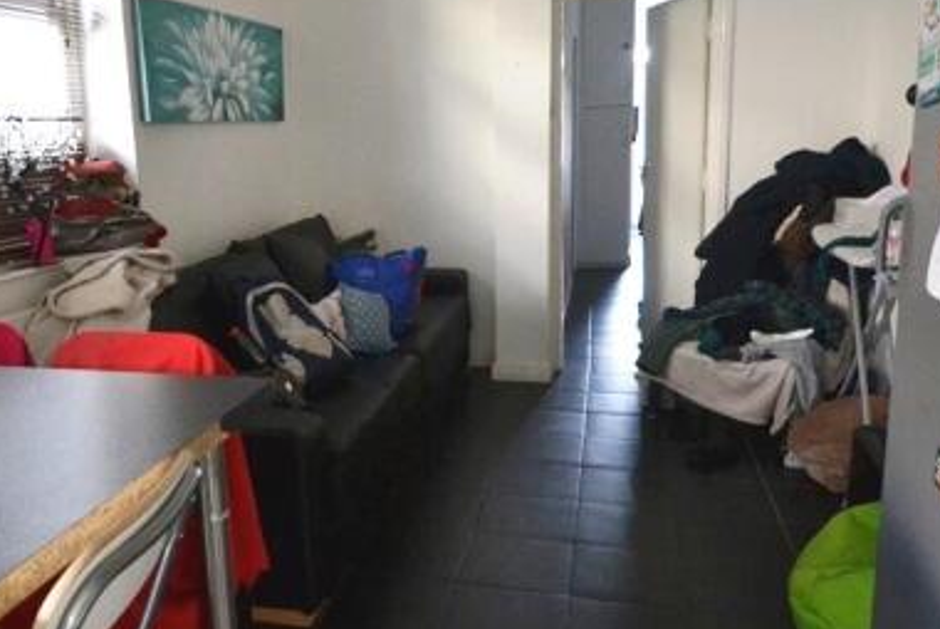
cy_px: 306
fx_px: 810
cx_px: 360
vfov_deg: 42.4
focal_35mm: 31
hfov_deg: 59.6
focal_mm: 12
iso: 1600
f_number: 3.8
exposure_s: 1/60
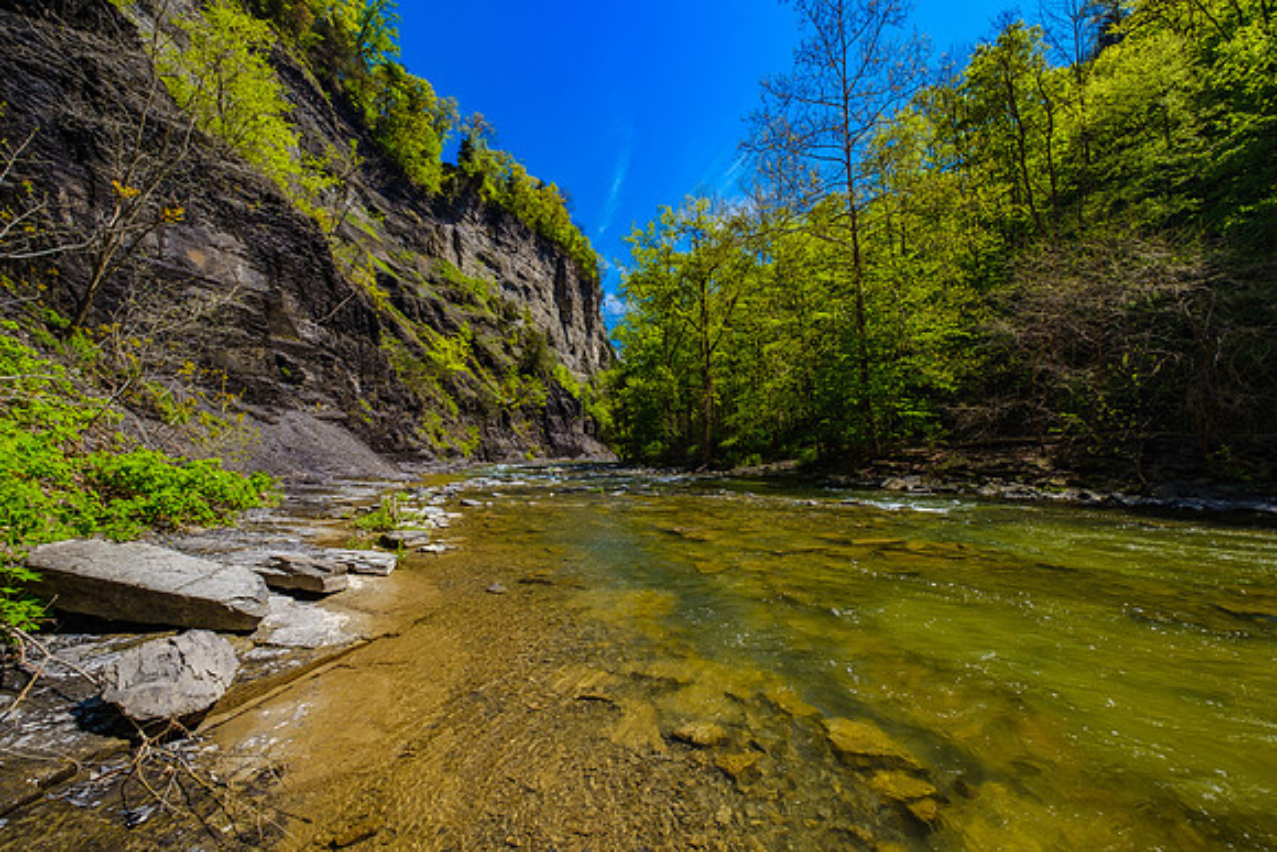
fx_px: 545
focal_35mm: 15
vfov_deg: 76.0
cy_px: 436
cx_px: 654
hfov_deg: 99.0
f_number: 8
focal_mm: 10
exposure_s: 1/100
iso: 160
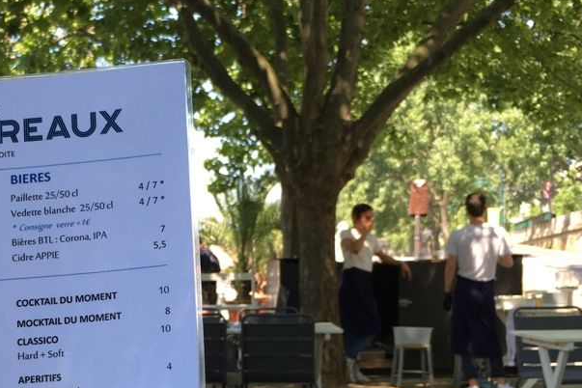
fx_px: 1035
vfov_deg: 20.9
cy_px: 335
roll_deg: -1.3
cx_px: 165
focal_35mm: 64
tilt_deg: -3.0
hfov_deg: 31.0
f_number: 2.2
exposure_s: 1/204
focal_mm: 4.15
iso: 25
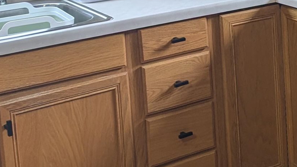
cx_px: 496
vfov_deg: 12.1
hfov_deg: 18.4
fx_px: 764
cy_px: -57
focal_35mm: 97
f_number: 1.68
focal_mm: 6.9
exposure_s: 1/120
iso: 154
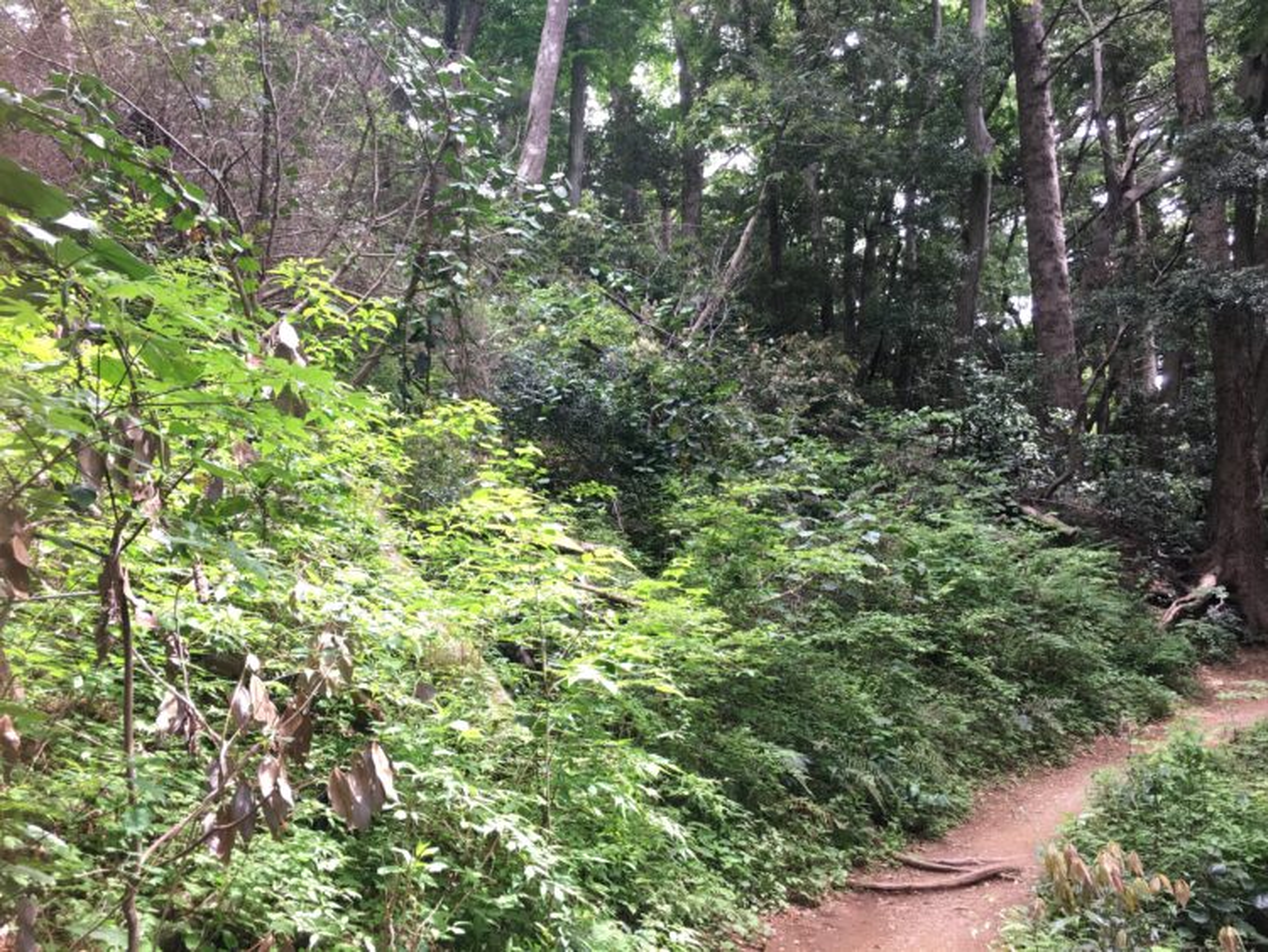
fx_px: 1063
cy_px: 476
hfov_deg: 61.6
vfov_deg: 48.3
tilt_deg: +11.1
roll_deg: +7.3
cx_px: 634
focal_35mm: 29
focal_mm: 4.15
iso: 25
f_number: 2.2
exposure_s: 1/40
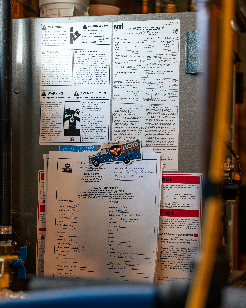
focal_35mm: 93
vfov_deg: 20.5
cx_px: 123
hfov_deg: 16.5
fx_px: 848
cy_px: 178
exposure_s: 1/125
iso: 400
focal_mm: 82.2
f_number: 2.8
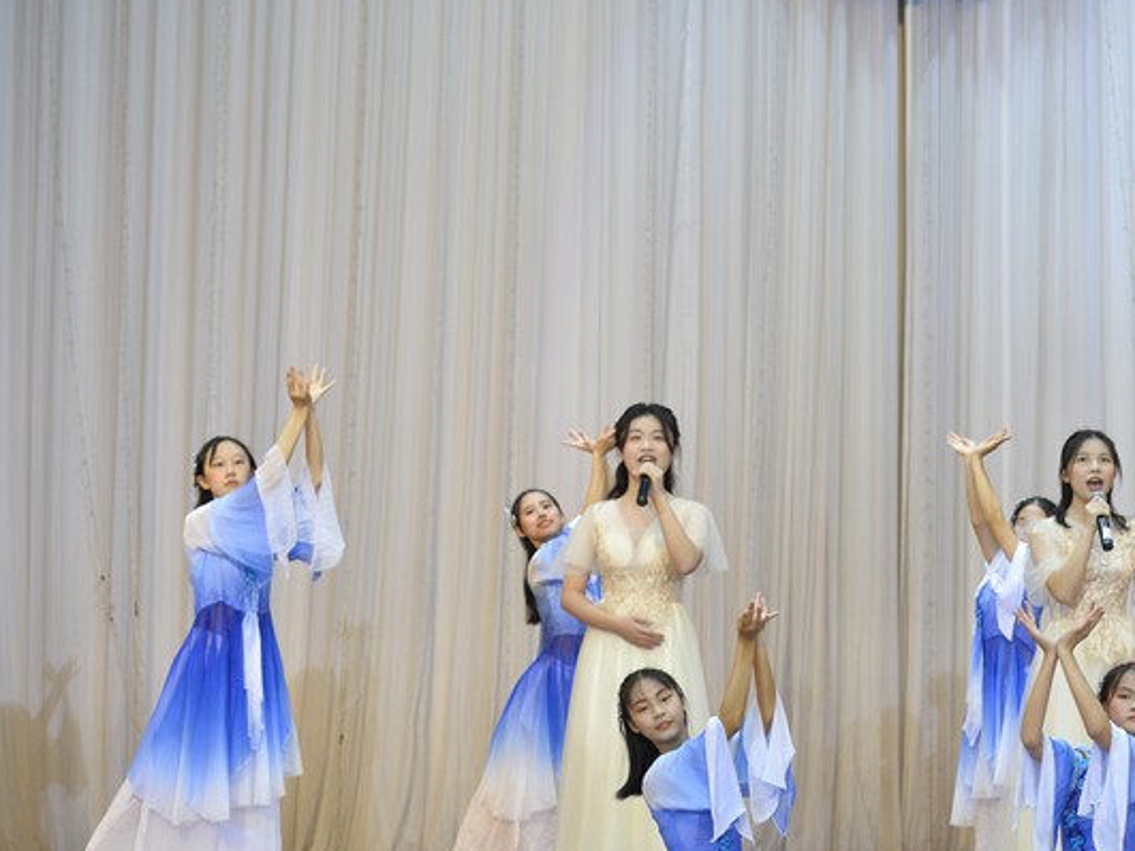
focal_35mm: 87
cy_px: 326
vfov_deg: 16.9
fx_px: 2852
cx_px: 943
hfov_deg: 22.1
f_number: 5
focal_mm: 48
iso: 800
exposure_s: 1/60
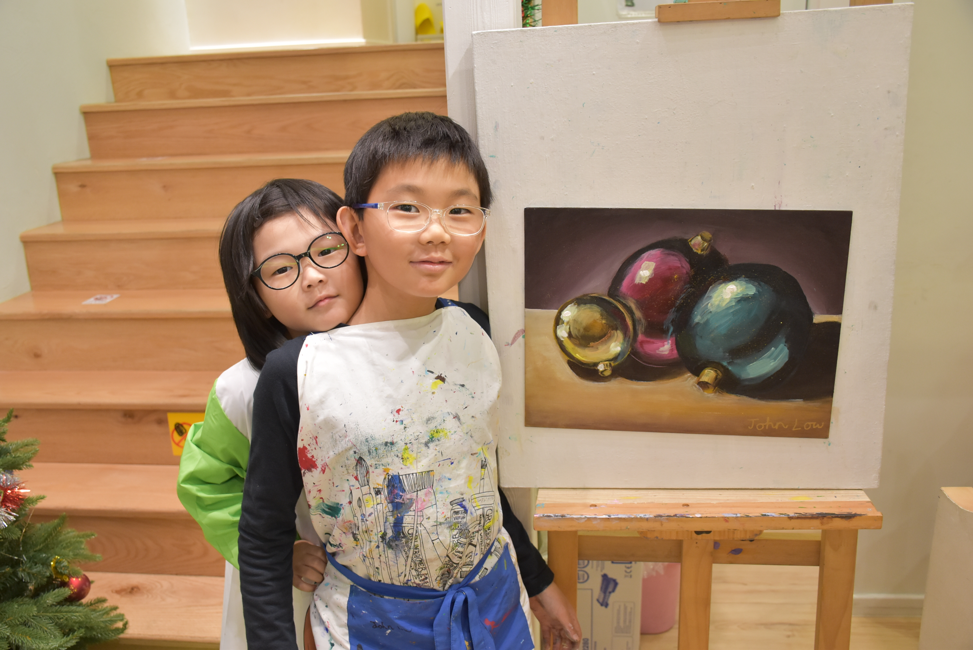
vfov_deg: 40.0
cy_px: 325
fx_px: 893
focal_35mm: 33
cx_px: 486
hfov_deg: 57.2
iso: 800
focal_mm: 22
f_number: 3.5
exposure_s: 1/100
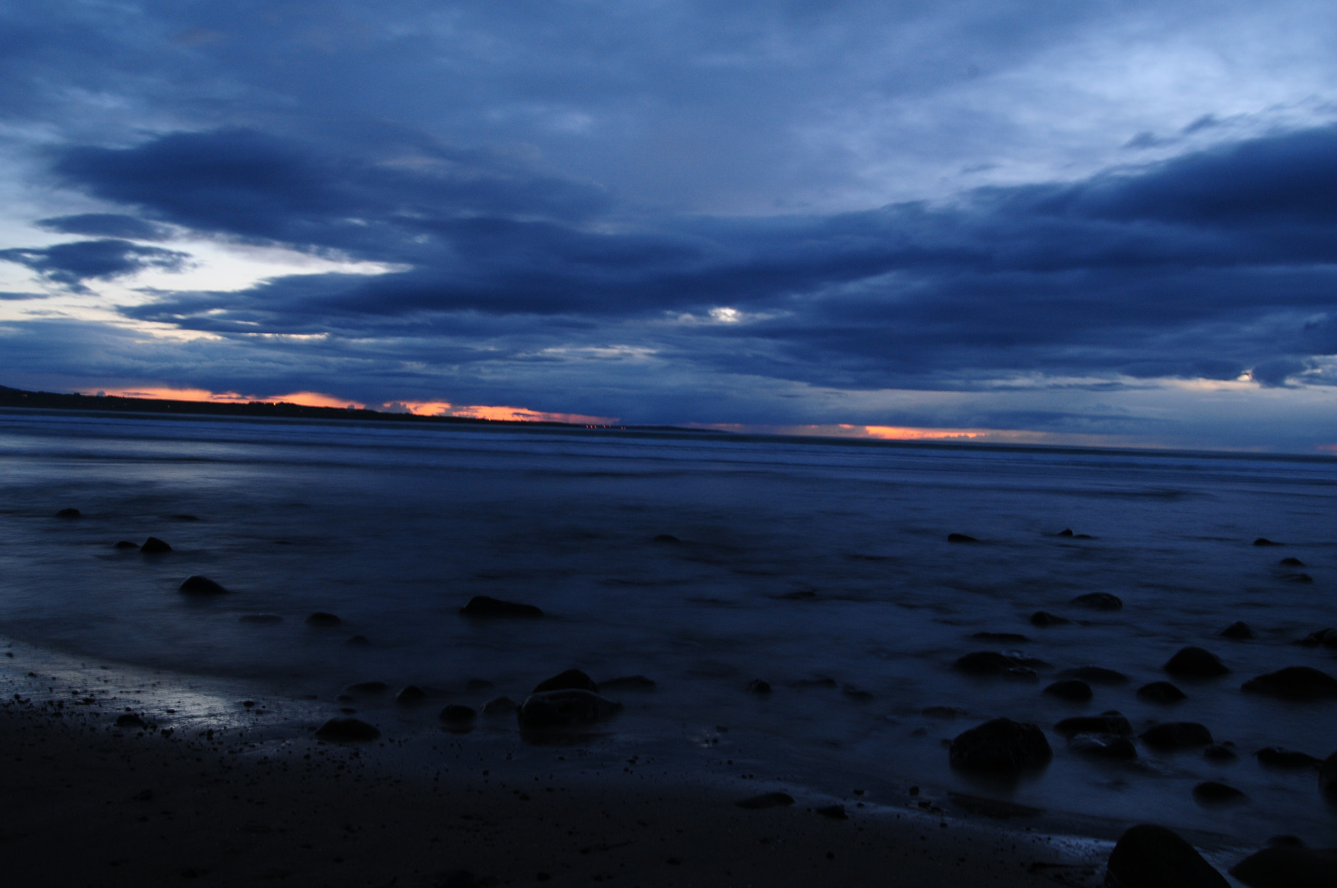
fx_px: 1224
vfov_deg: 39.9
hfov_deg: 57.3
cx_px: 668
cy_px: 444
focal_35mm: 33
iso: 320
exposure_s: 5
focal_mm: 22
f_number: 14
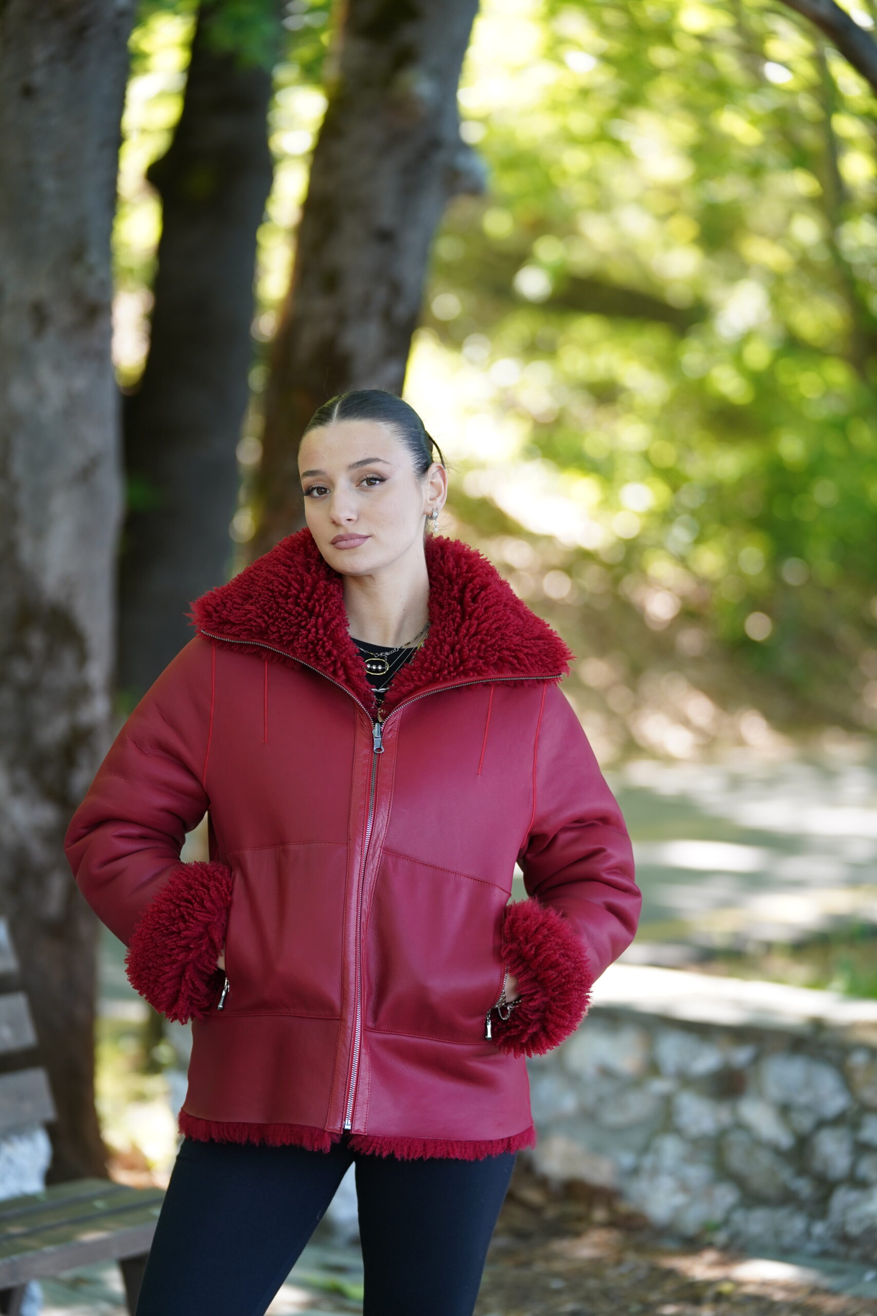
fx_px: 3982
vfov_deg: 18.8
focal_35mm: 109
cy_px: 658
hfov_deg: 12.6
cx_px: 438
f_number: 2.8
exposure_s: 1/320
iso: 500
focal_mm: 109
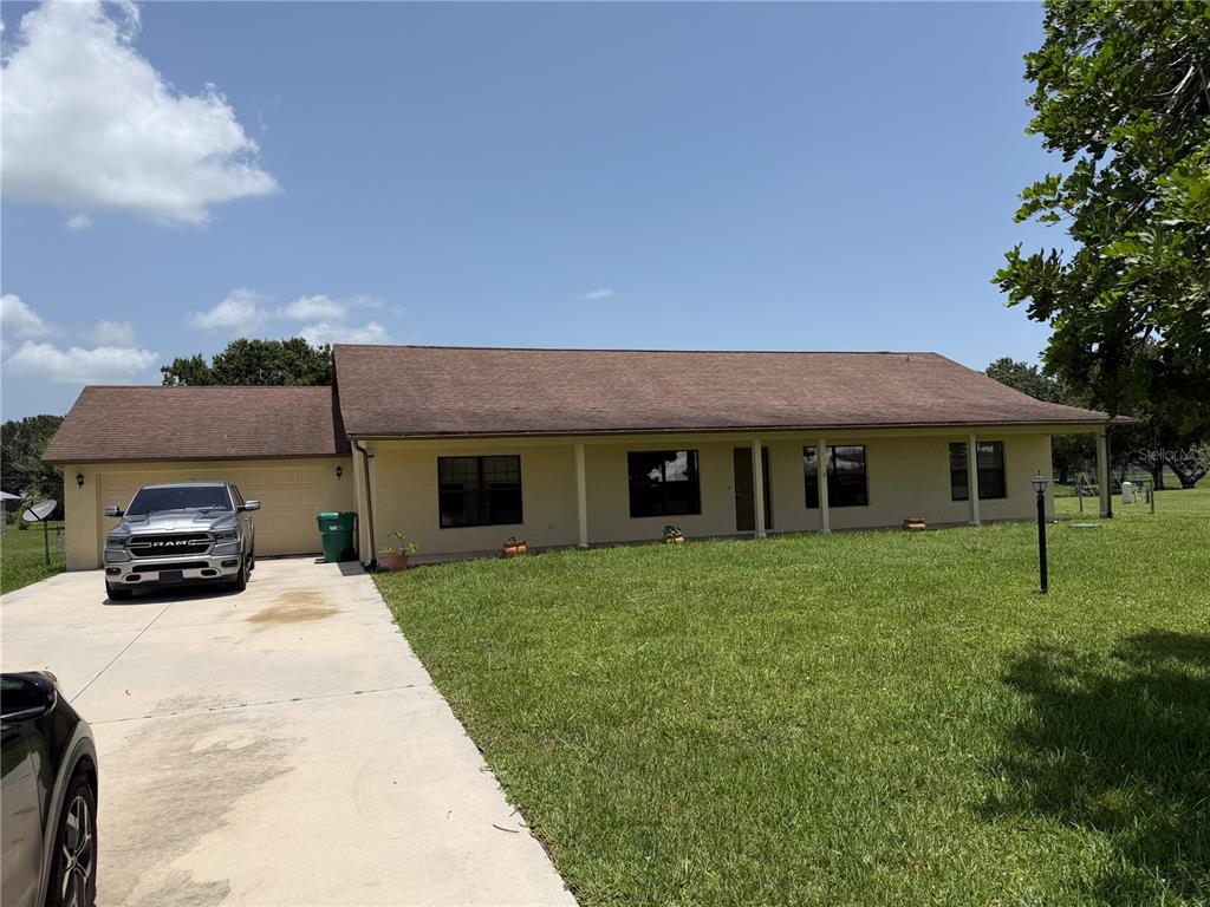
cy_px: 454
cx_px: 605
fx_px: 839
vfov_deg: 56.8
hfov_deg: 71.6
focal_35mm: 24
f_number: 1.78
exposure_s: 1/7353
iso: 80
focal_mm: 6.76
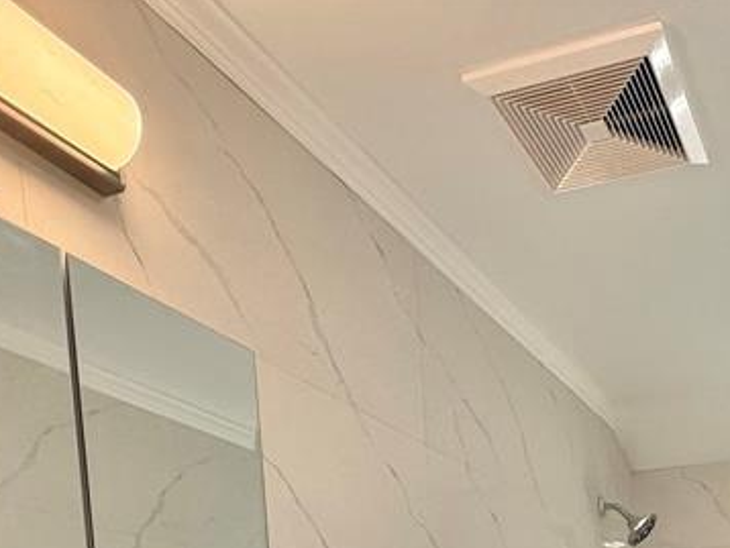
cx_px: 671
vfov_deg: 27.5
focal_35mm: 40
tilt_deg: -4.7
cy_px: 774
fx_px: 844
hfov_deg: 42.5
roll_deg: +2.2
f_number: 2.2
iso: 64
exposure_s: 1/180
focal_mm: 2.22
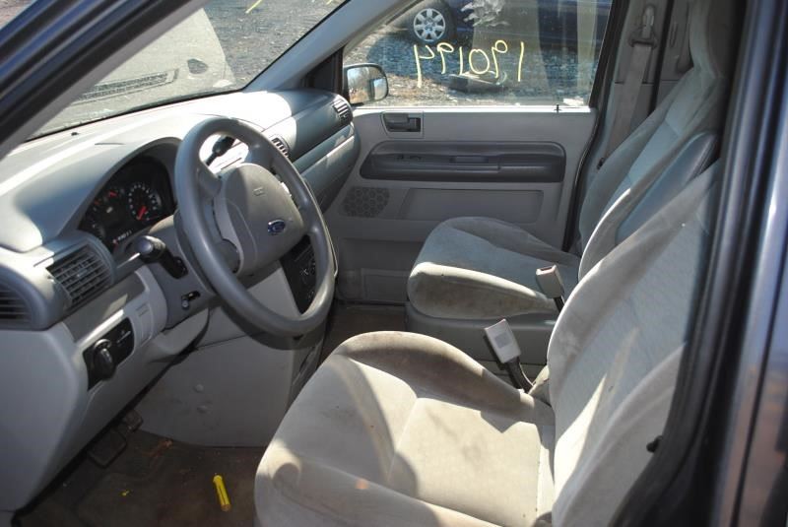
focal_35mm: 30
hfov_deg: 61.9
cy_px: 264
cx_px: 394
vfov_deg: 43.7
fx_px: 657
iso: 100
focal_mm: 20
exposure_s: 1/200
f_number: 3.8
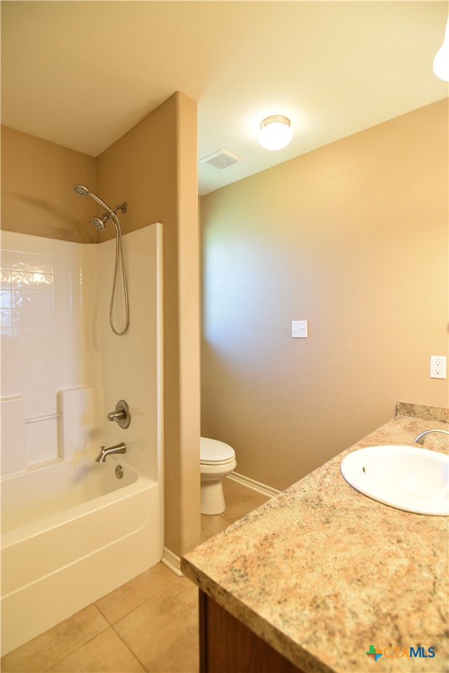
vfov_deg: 95.0
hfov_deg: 72.1
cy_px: 336
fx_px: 309
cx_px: 224
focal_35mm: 16
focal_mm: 11
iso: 800
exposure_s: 1/60
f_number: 4
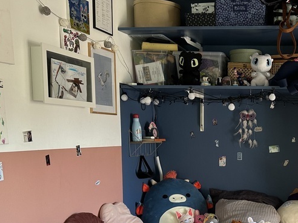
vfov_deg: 28.6
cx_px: 295
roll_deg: -0.4
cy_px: 173
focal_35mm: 50
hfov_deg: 34.8
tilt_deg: -5.8
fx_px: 430
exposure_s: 1/121
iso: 80
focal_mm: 6.86
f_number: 1.78
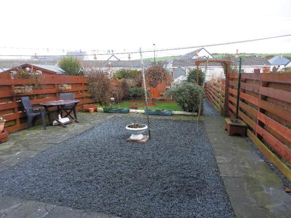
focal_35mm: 22
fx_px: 185
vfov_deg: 61.1
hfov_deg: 76.4
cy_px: 109
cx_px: 146
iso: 80
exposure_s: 1/125
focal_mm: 4
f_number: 3.4
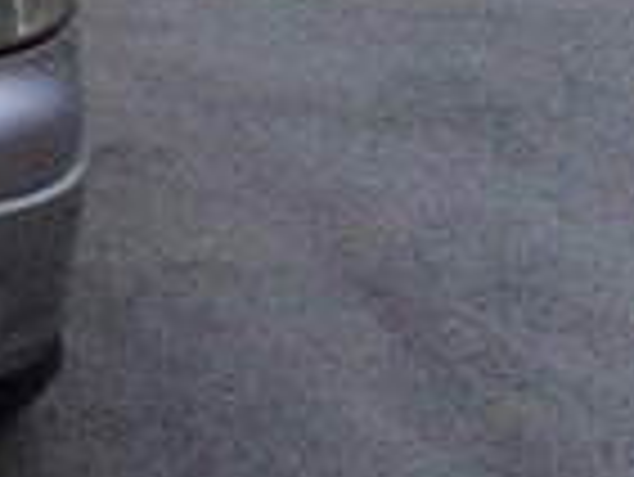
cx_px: -621
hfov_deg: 12.7
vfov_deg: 10.9
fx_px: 2493
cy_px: 43
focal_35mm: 136
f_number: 2.2
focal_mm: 4.15
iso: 400
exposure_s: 1/17
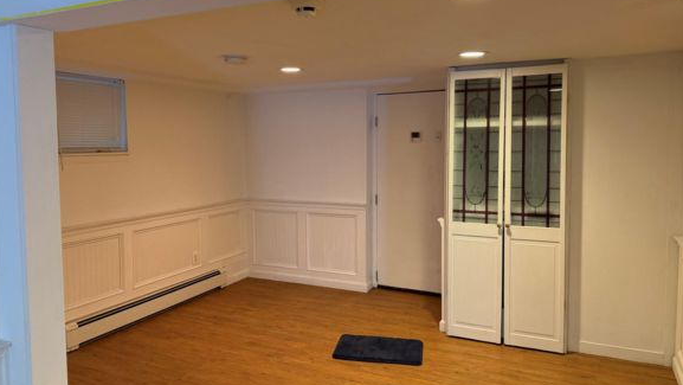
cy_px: 172
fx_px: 525
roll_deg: +0.1
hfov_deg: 65.9
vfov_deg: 40.2
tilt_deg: -3.6
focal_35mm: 29
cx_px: 307
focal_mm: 6.76
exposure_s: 1/60
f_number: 1.78
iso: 250
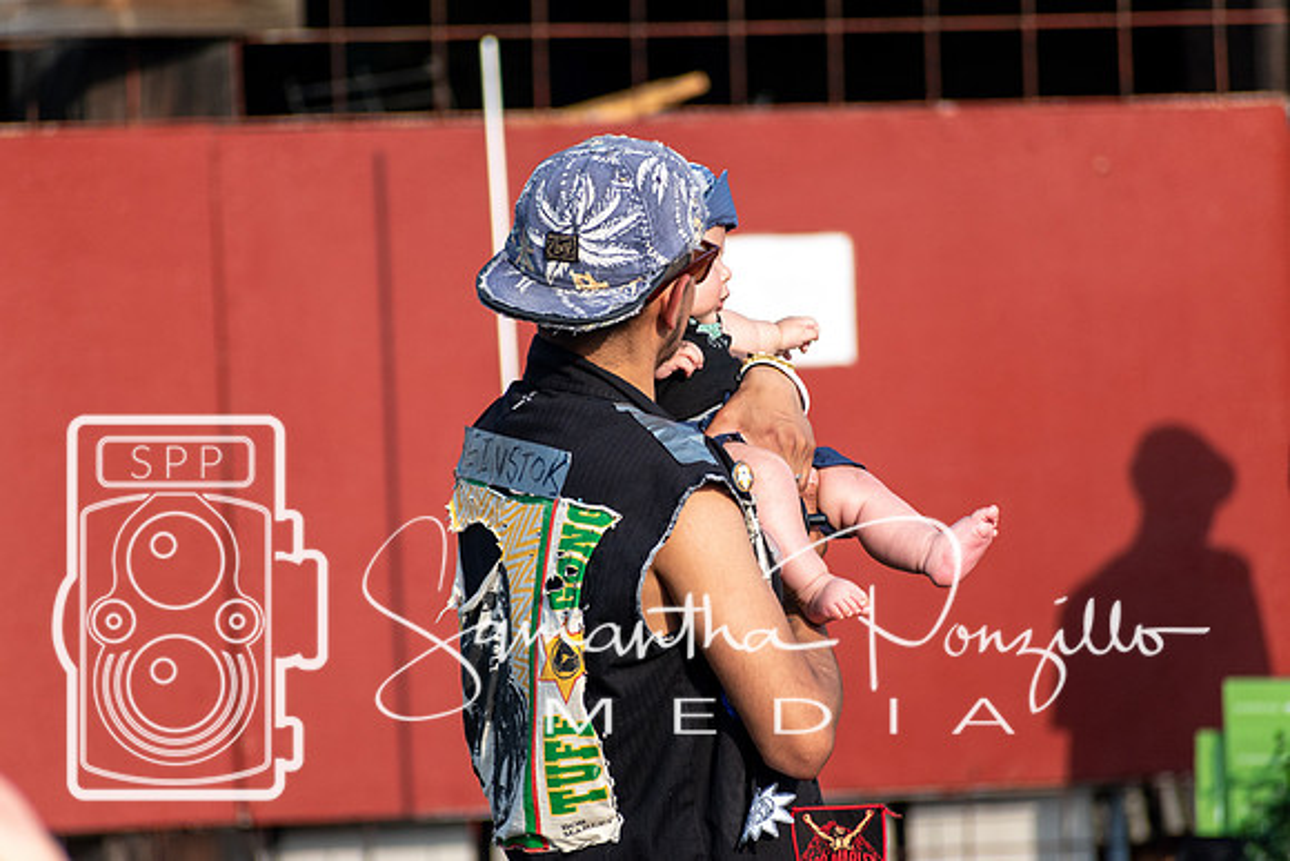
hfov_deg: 4.6
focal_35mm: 450
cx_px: 645
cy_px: 430
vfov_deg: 3.1
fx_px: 16128
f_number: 6.3
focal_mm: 300
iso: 400
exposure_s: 1/1250
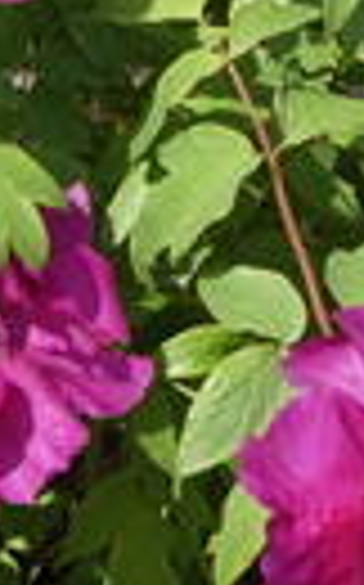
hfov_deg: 6.3
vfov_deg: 10.4
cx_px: -485
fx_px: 3166
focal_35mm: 199
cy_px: -54
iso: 80
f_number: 4.1
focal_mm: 10.8
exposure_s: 1/400
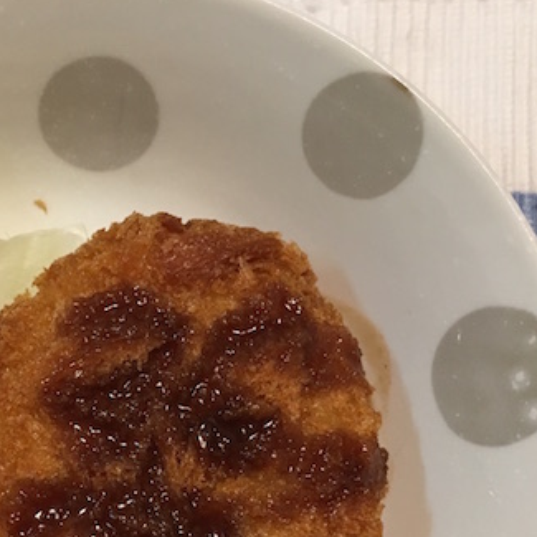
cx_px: 63
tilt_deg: -86.3
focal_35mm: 63
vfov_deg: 26.4
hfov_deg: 26.5
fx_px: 1106
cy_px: 486
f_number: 2.2
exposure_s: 1/33
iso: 125
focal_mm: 4.15
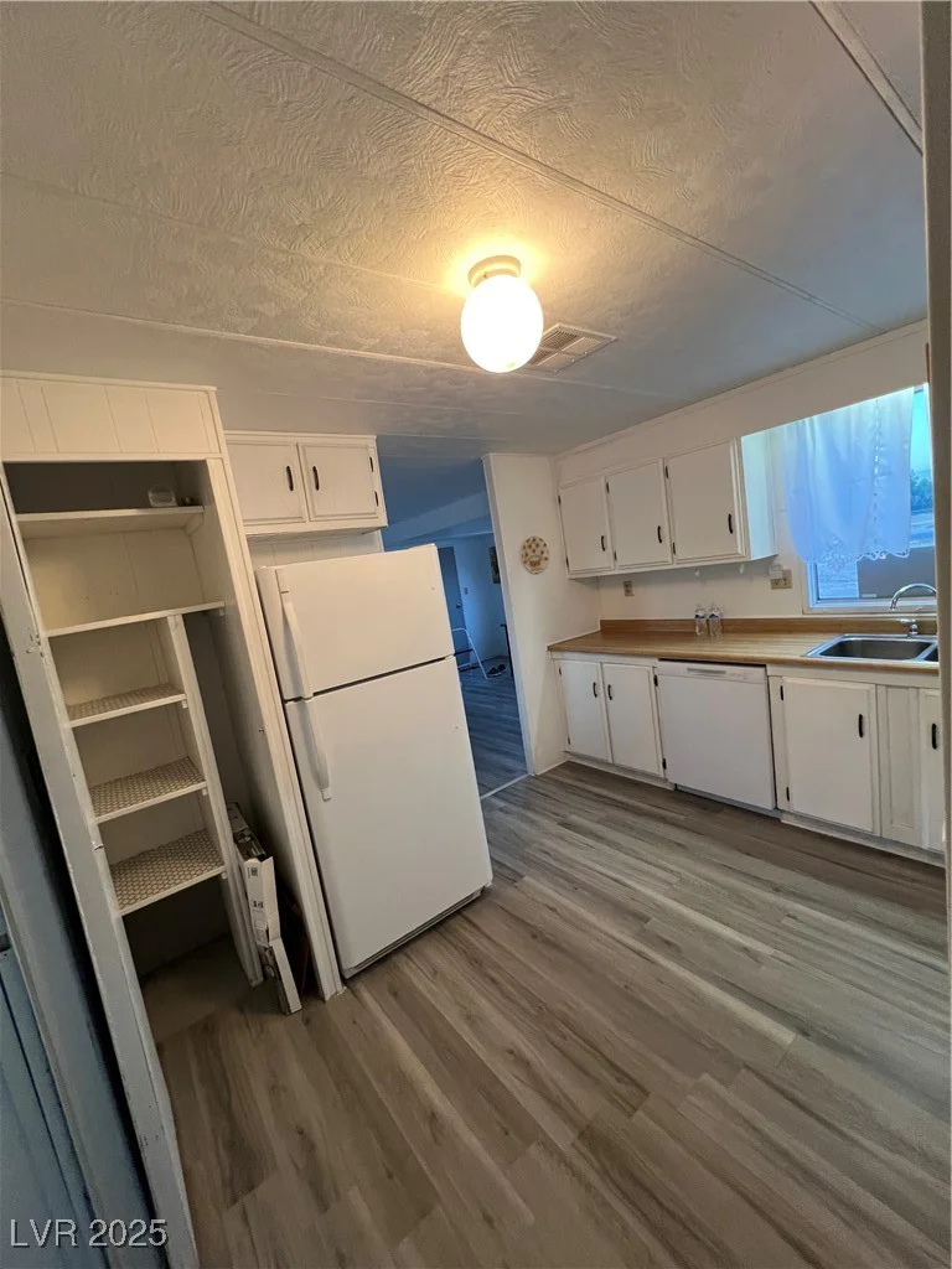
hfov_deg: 89.9
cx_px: 476
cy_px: 634
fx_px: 477
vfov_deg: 106.2
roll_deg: +8.1
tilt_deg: -6.9
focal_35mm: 13
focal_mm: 1.57
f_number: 1.8
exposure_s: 1/60
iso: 320
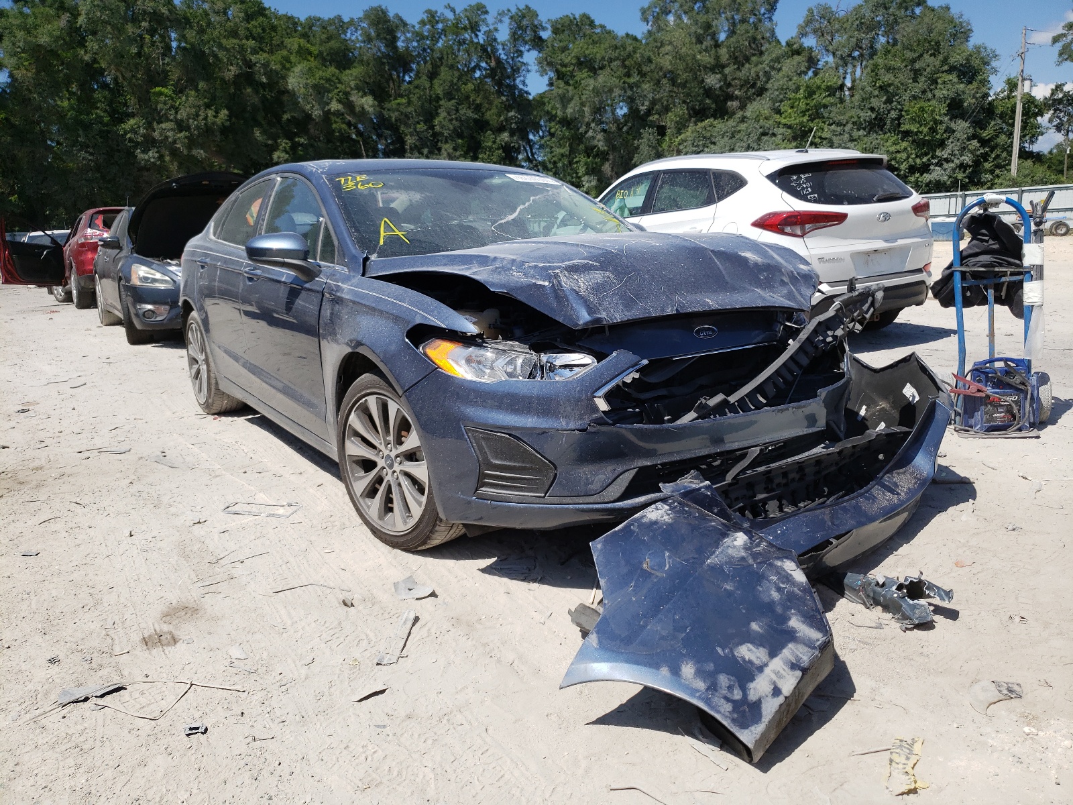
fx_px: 806
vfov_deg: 53.1
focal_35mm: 26
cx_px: 536
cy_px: 402
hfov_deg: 67.3
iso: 50
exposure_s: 1/5000
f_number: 1.5
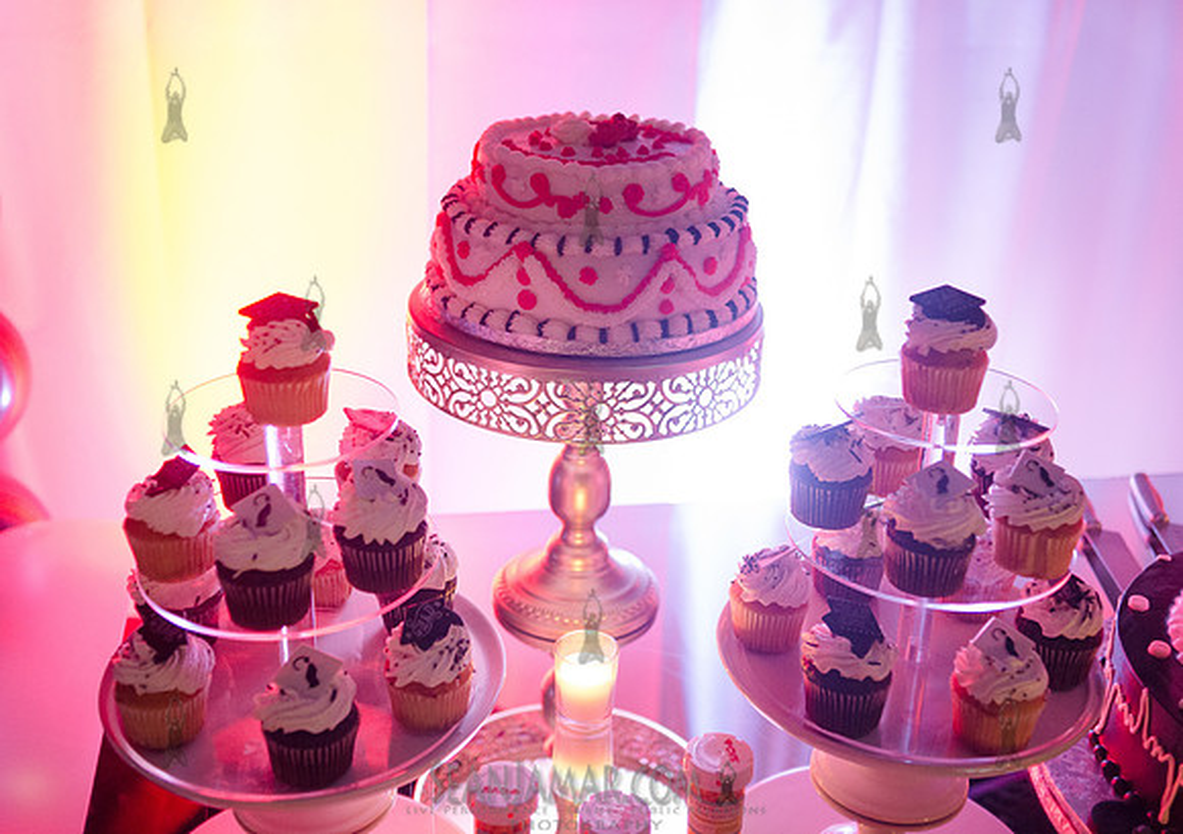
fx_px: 1397
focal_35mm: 42
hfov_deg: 45.9
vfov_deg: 33.2
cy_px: 354
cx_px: 593
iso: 4000
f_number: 2.8
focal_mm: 35
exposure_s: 1/125
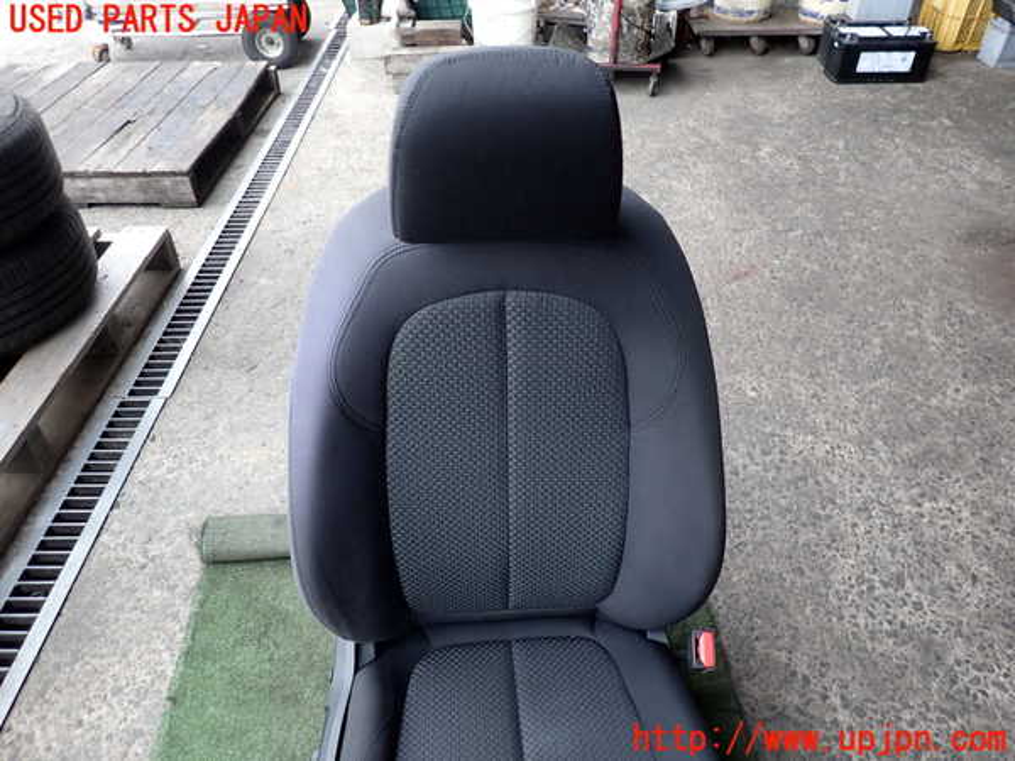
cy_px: 380
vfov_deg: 54.9
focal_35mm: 25
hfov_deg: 69.4
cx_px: 508
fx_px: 733
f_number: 2
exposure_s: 1/100
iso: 100
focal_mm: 4.5
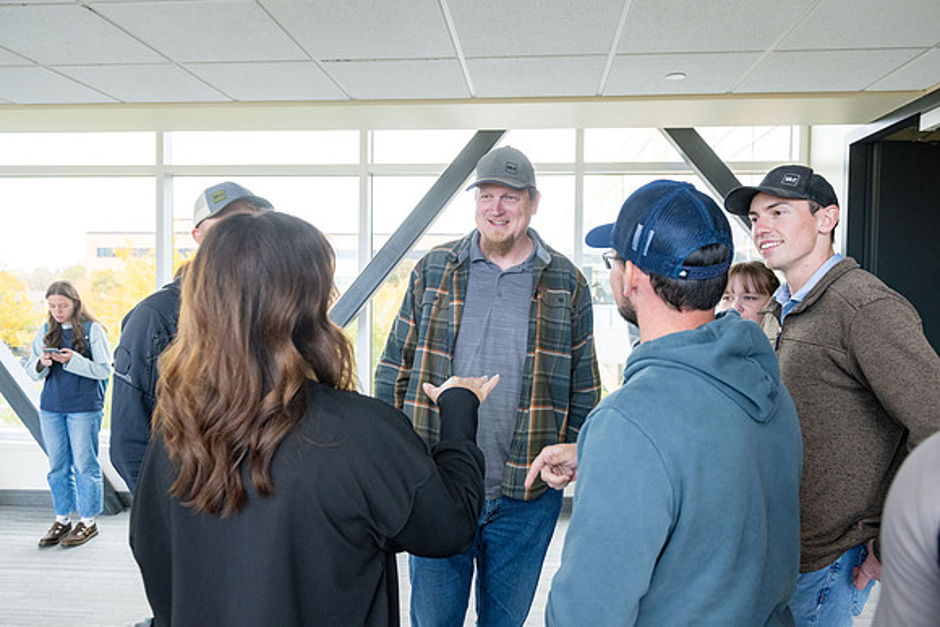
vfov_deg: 48.0
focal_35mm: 27
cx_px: 470
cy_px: 314
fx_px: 705
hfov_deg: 67.4
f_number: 4
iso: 1250
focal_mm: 27
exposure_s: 1/400
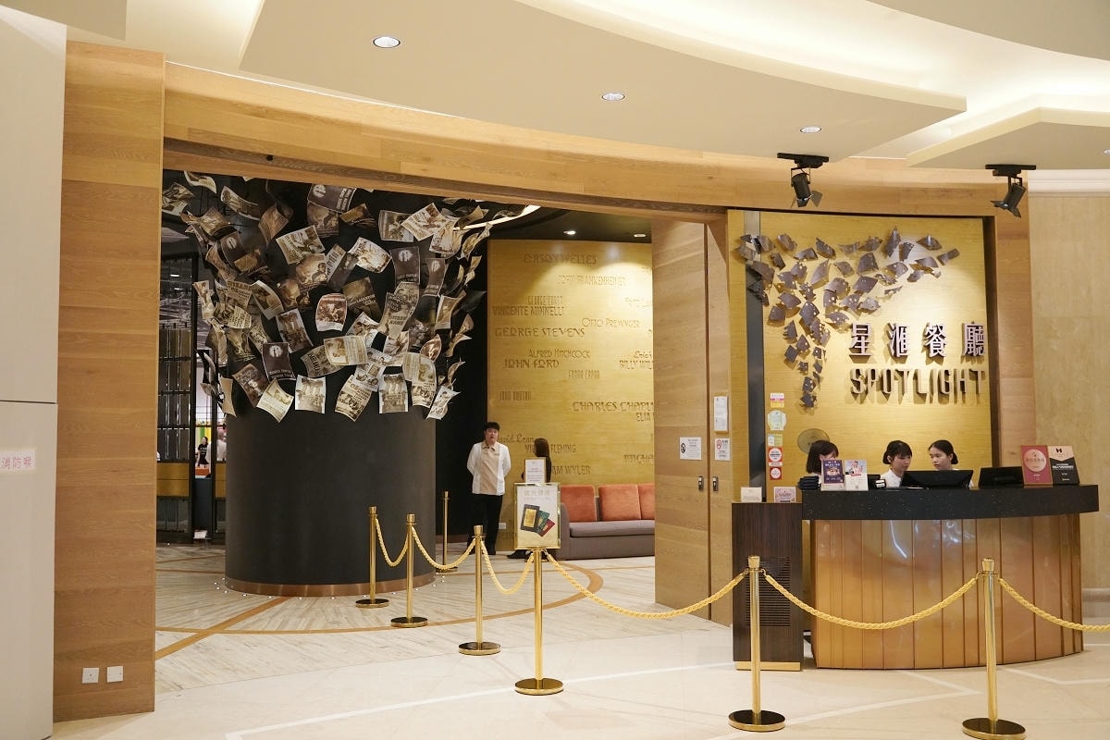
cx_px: 555
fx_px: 987
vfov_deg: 41.1
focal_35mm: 32
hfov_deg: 58.7
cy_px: 370
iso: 2500
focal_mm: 32
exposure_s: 1/160
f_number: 2.8
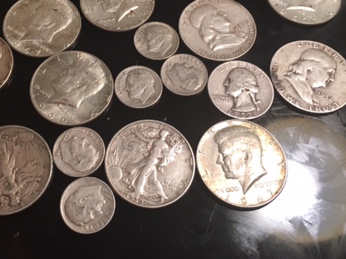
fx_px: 440
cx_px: 124
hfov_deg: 42.5
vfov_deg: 32.3
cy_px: 69
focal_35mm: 44
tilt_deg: -60.0
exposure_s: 1/15
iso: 25
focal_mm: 4.15
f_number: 2.2
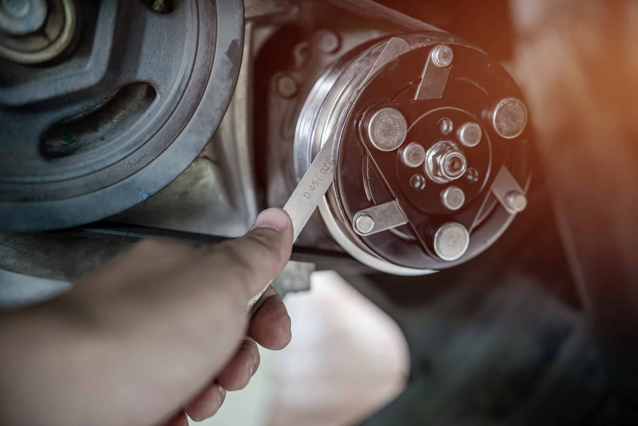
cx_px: 319
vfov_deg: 37.9
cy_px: 213
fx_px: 620
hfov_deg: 54.4
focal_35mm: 35
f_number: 2.2
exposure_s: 1/80
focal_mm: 35
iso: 400
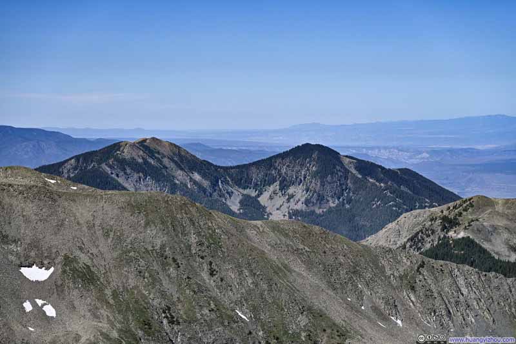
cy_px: 172
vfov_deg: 11.9
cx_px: 258
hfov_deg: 17.8
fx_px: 1648
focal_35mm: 115
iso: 64
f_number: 6.3
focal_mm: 115
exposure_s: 1/800
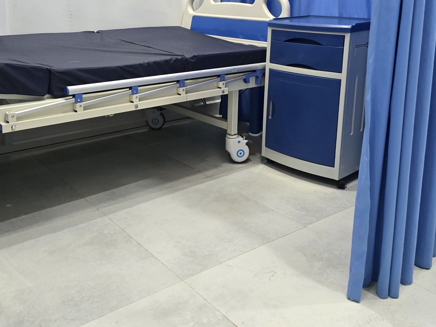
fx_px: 466
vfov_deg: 37.6
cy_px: 75
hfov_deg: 50.0
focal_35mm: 37
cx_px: 196
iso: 1000
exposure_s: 1/101
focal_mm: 6.3
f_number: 1.7
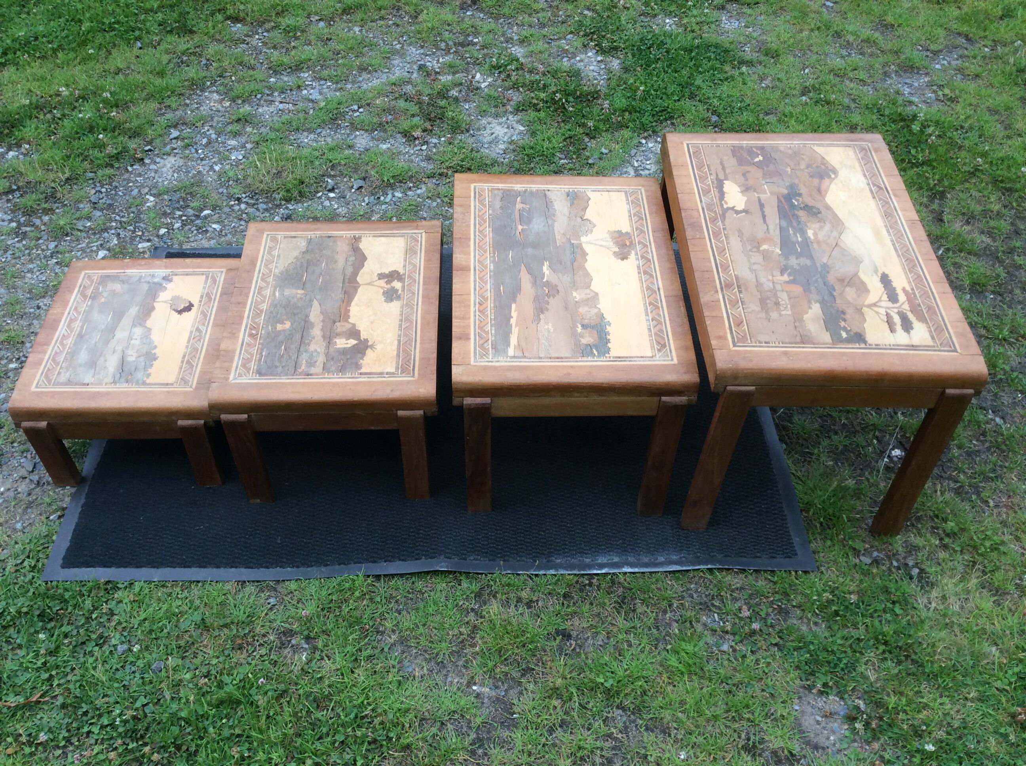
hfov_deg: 56.9
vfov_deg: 44.1
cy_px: 383
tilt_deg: -51.5
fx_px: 947
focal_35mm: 32
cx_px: 513
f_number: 2.4
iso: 40
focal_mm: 3.3
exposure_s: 1/100
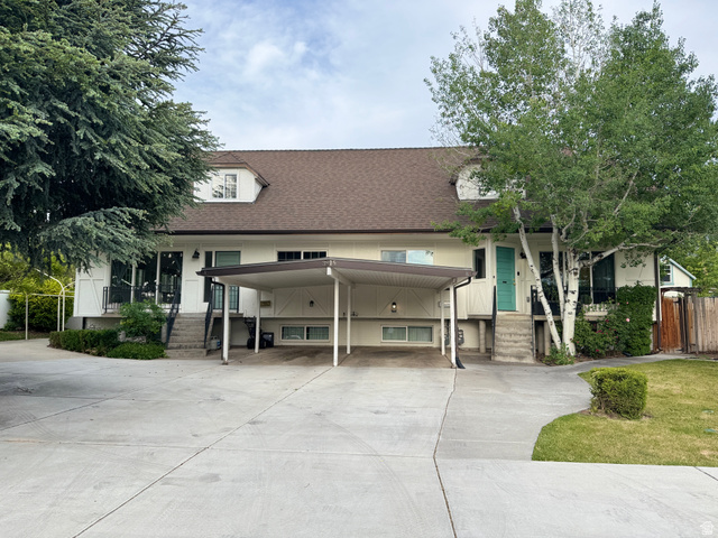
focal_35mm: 24
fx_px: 498
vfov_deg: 56.8
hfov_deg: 71.6
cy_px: 269
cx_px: 359
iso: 80
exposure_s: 1/1456
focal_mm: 6.76
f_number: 1.78
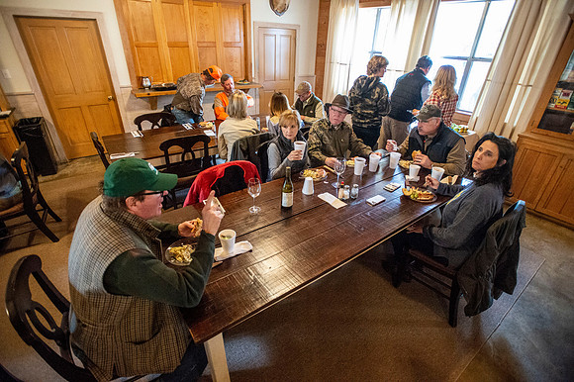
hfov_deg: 93.3
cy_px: 191
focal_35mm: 17
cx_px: 287
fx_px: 271
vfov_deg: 70.4
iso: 12800
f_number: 2.8
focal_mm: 17
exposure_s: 1/250
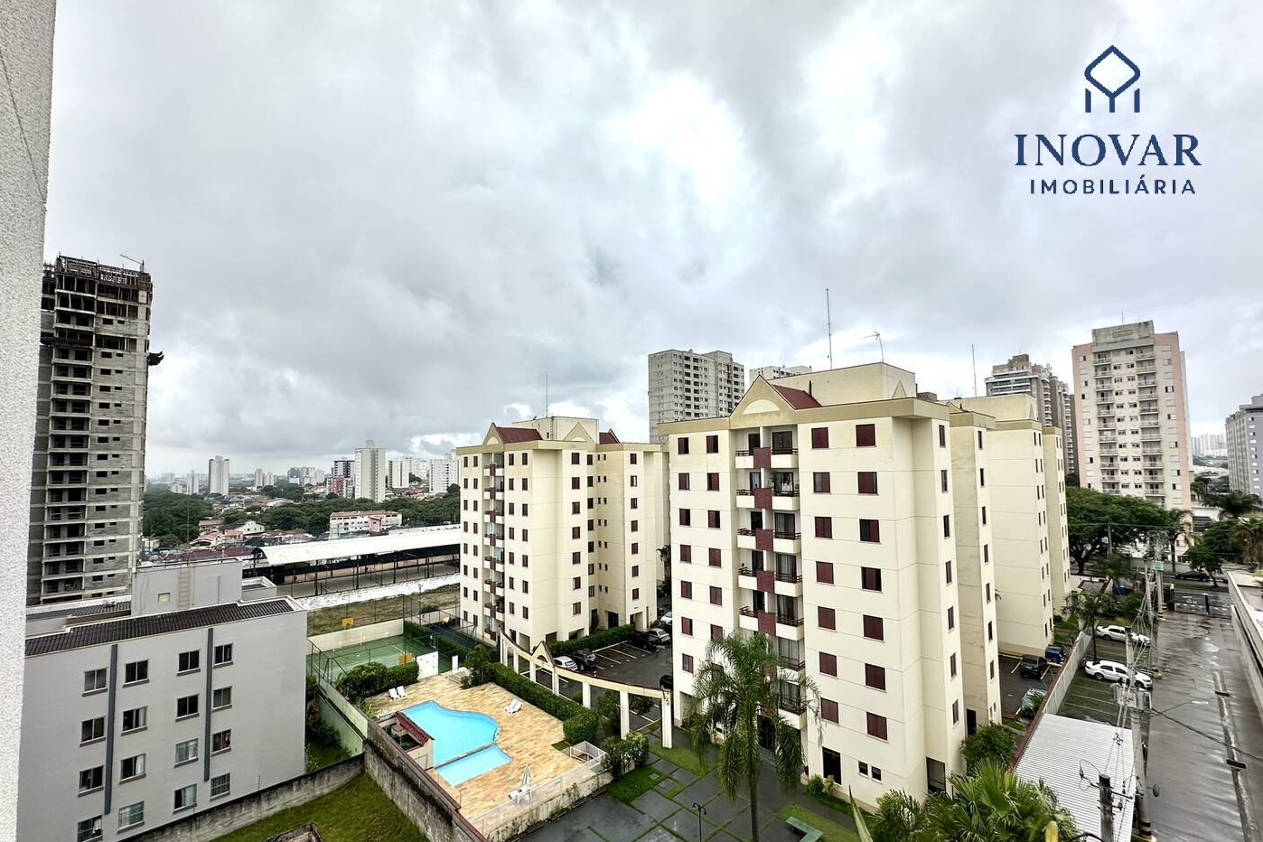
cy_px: 441
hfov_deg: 100.4
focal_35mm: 15
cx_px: 634
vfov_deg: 77.3
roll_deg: +1.3
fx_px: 526
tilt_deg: +2.9
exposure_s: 1/1147
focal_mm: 2.22
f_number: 2.2
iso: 50
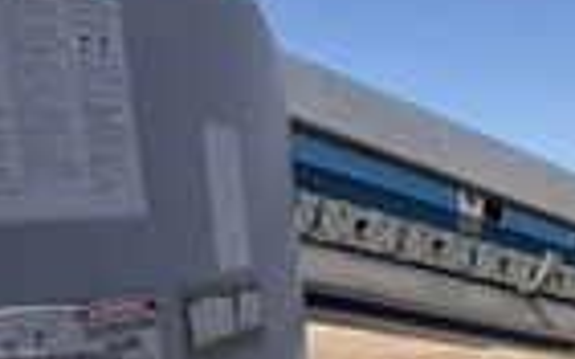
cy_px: 485
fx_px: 1128
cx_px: 775
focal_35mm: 72
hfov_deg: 24.4
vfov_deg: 16.9
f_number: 1.78
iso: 80
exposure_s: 1/5714
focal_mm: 6.76
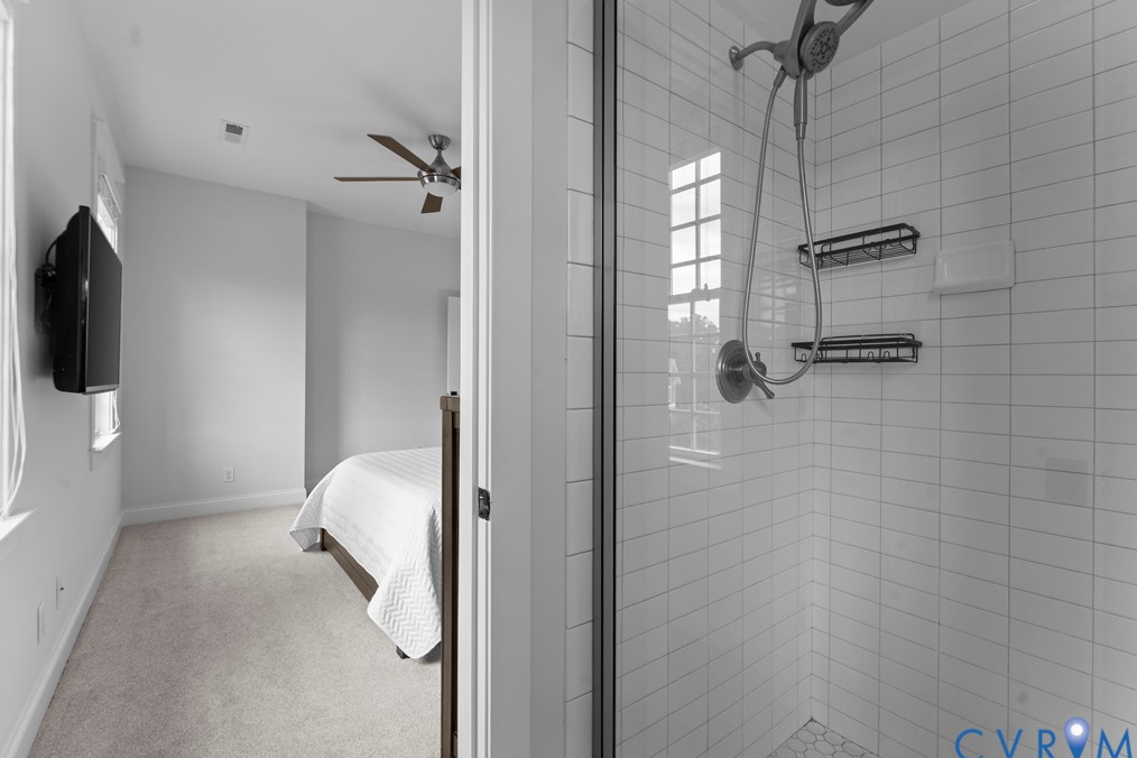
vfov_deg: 74.6
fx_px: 497
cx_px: 590
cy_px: 372
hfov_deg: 97.6
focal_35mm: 16
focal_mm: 14.7
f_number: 9
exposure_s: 1/20
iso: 640
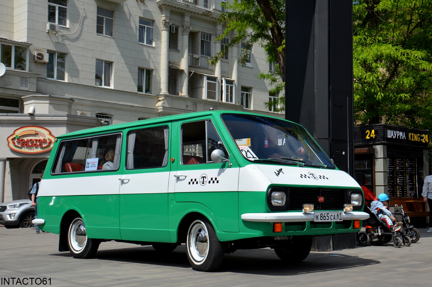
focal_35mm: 48
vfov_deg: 28.1
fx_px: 576
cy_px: 144
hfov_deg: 41.1
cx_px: 216
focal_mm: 32
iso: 100
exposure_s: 1/320
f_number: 9
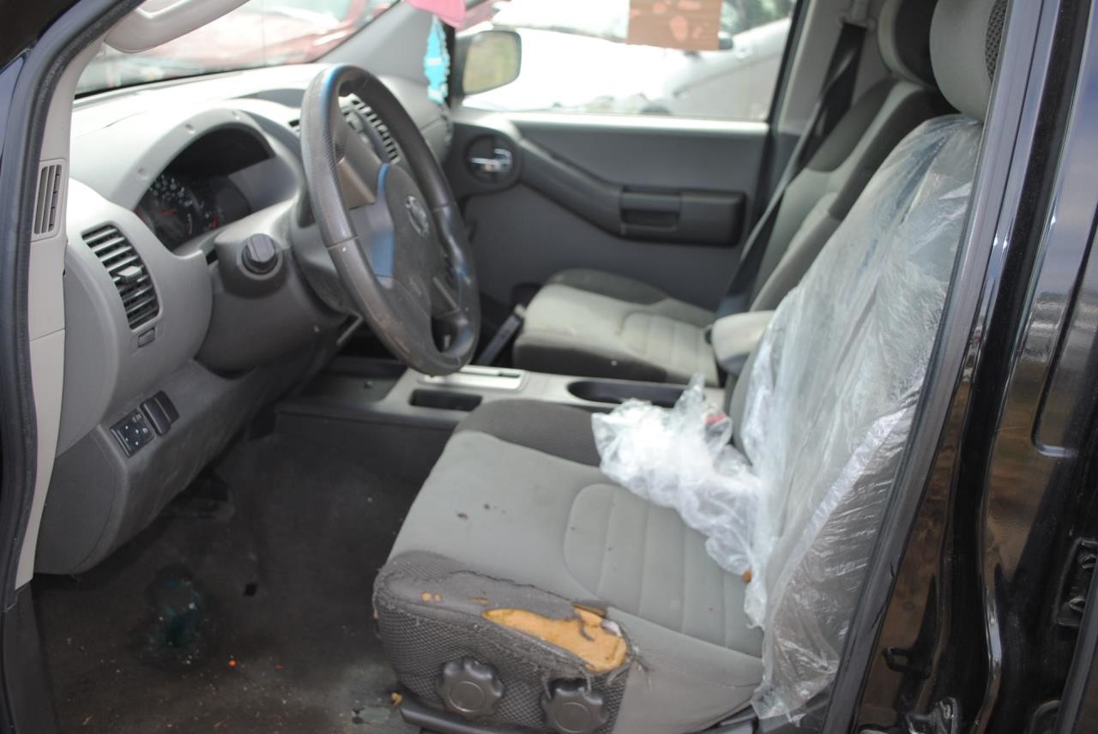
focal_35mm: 30
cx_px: 549
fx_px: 916
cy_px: 367
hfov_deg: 61.9
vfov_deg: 43.7
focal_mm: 20
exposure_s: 1/125
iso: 125
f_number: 3.8
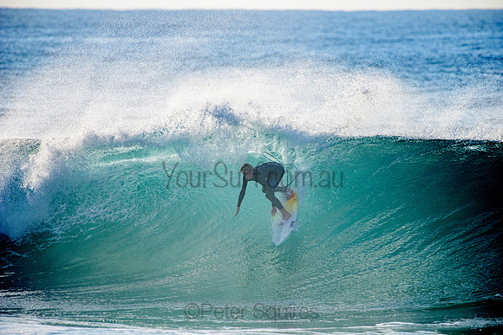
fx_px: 6987
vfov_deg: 2.8
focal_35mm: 500
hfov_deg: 4.1
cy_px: 168
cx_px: 252
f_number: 5.6
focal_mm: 500
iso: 180
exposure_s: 1/2000
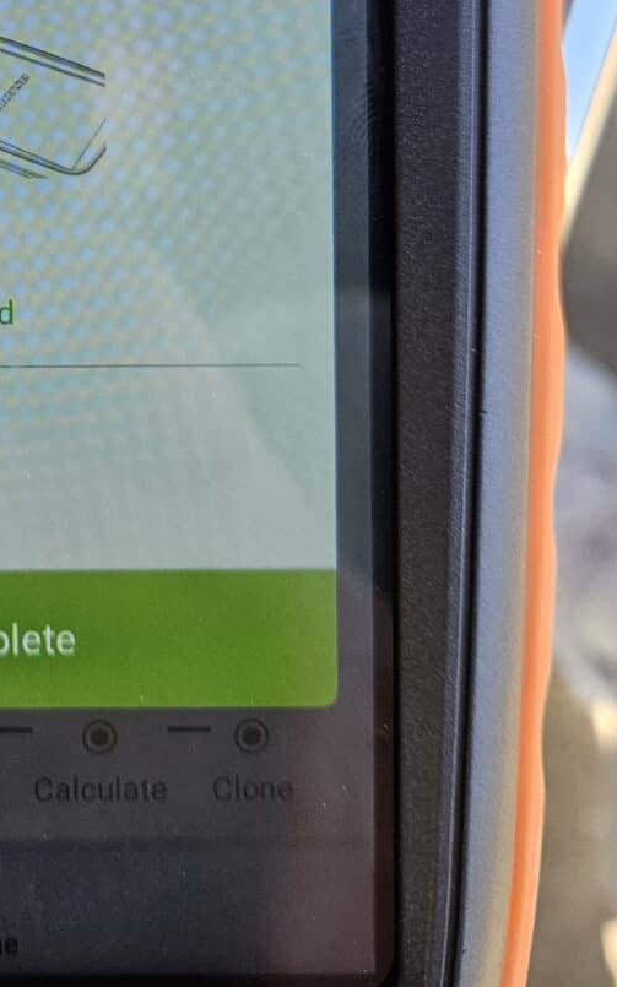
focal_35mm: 62
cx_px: -67
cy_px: 18
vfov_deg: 30.8
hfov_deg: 20.0
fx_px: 1668
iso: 160
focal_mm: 5.4
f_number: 1.8
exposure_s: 1/359
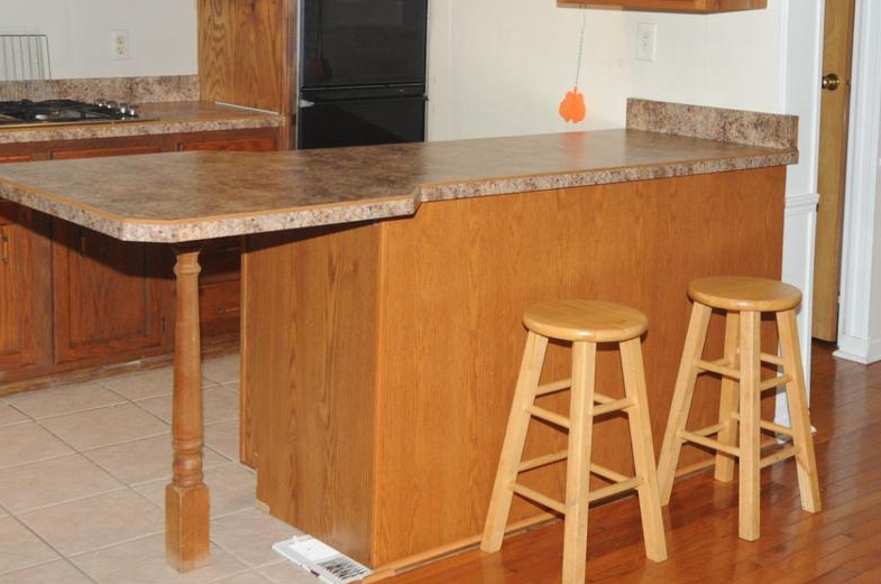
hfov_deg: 36.3
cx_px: 486
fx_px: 1344
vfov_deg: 24.2
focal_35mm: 55
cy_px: 137
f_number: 5.6
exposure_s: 1/60
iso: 800
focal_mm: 20
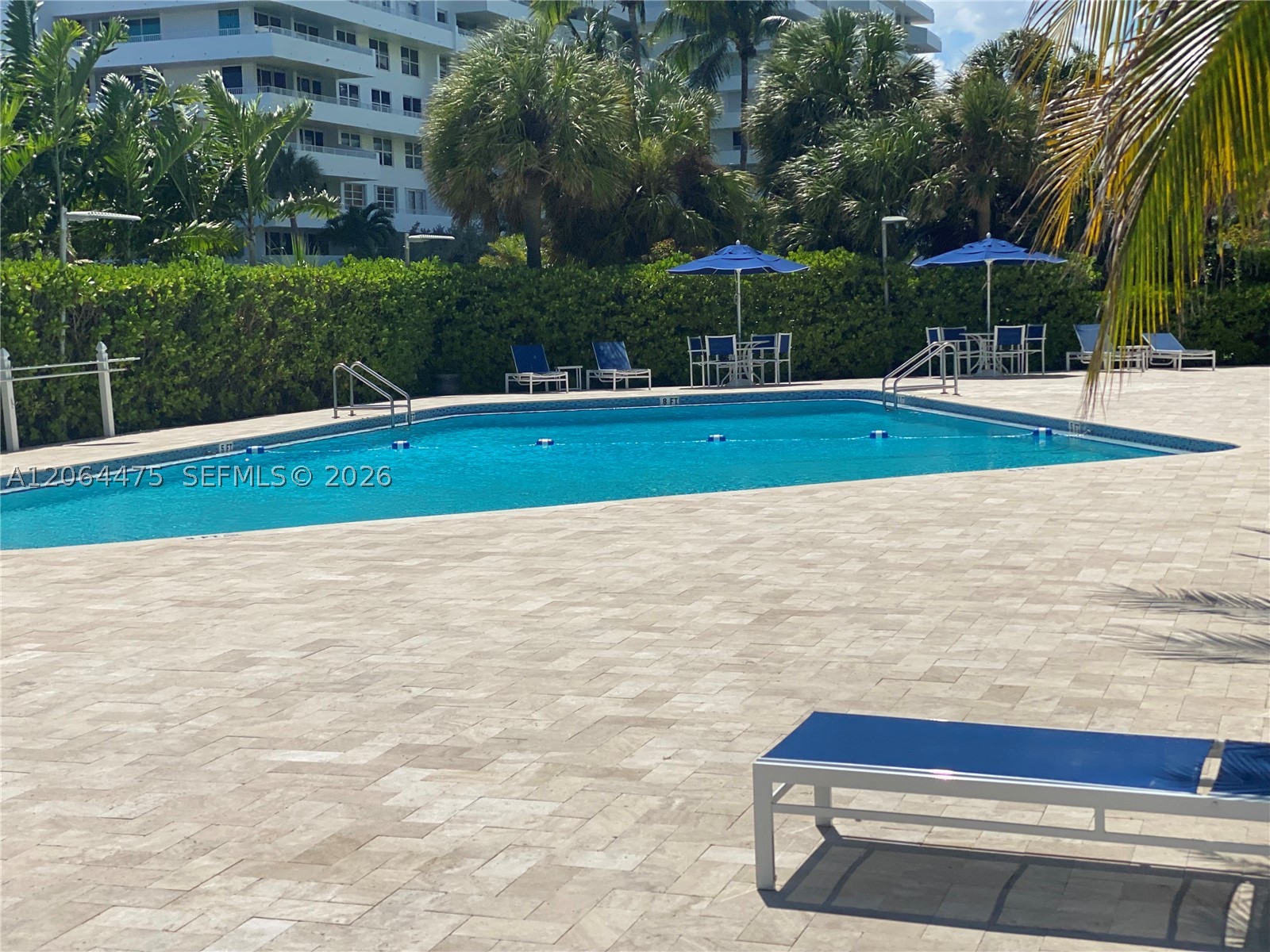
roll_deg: +3.1
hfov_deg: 36.8
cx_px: 635
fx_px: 1908
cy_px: 476
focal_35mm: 52
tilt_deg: -5.9
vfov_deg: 28.0
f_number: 2
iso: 25
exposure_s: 1/3690
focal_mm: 6
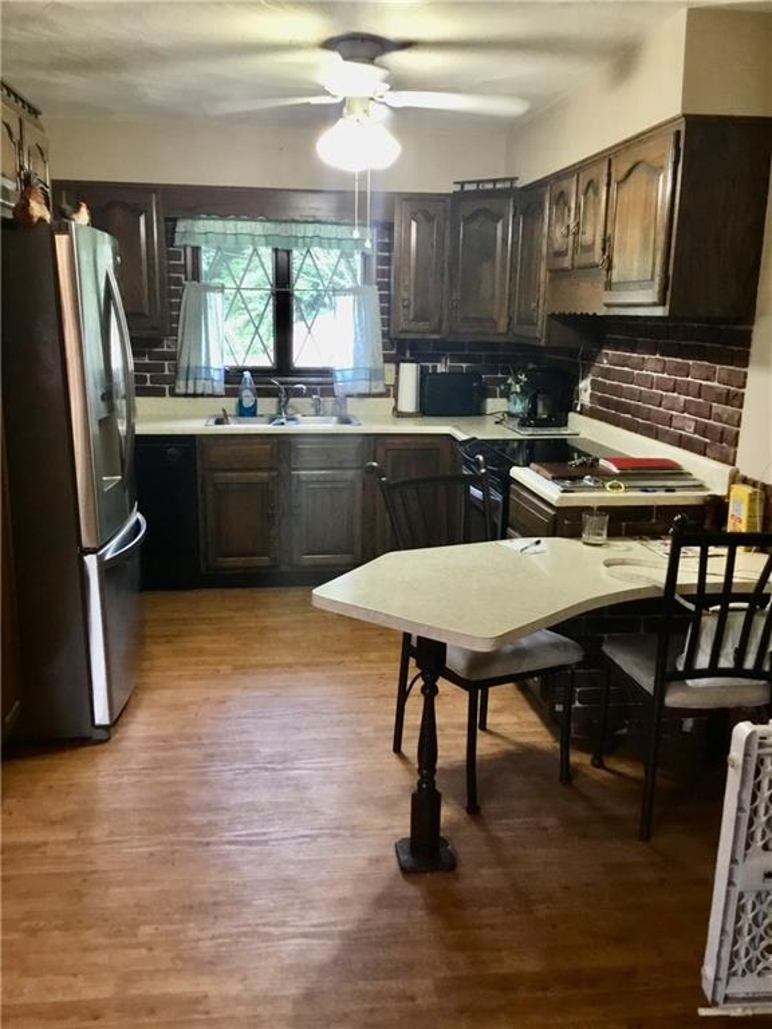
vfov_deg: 58.4
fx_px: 922
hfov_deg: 45.4
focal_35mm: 31
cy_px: 514
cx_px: 386
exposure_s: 1/30
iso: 100
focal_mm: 3.3
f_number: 2.4
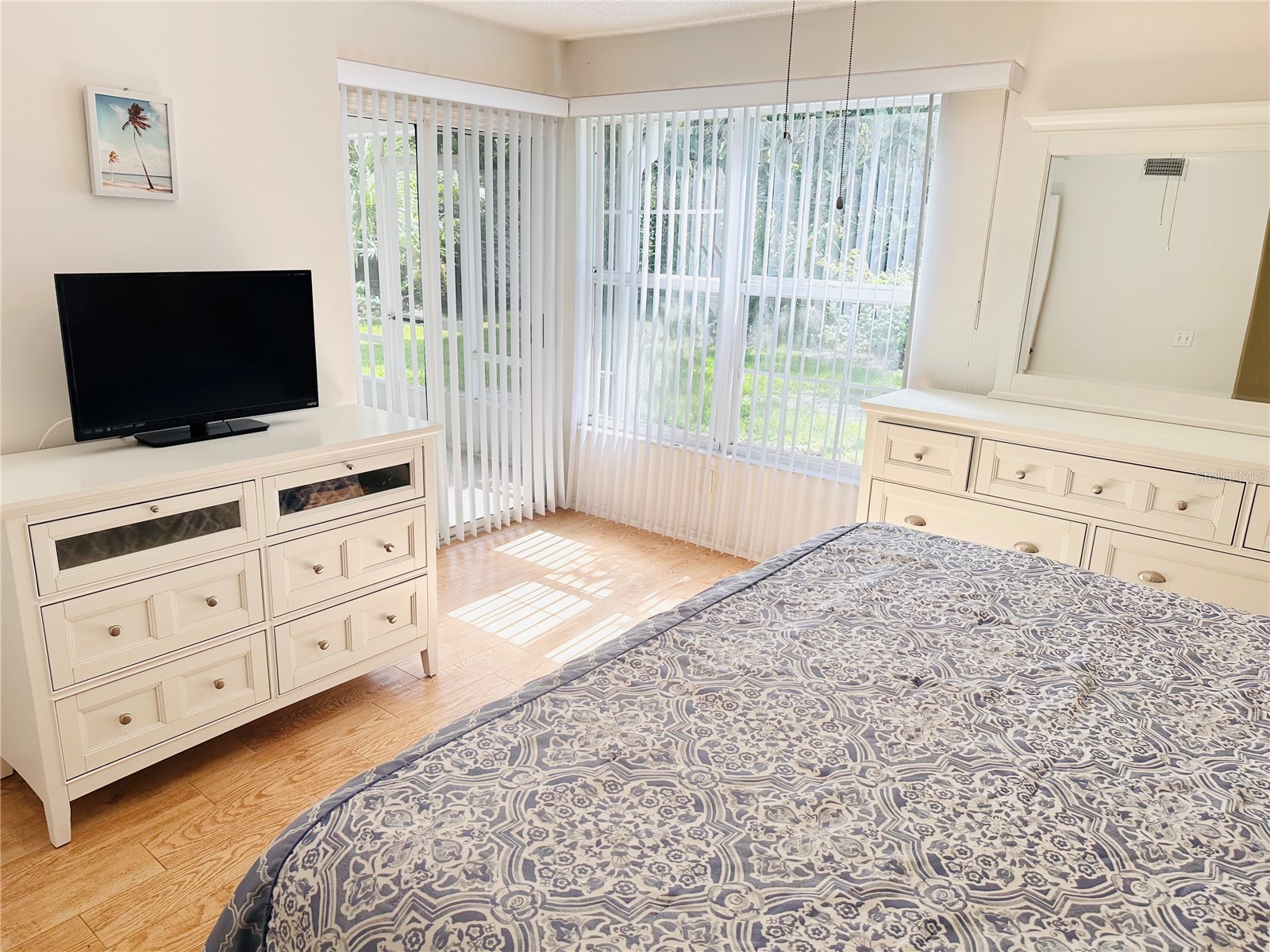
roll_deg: -2.0
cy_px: 476
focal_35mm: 24
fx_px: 881
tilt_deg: -15.5
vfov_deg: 56.8
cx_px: 635
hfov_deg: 71.6
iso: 80
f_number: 1.78
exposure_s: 1/380
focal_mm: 6.86
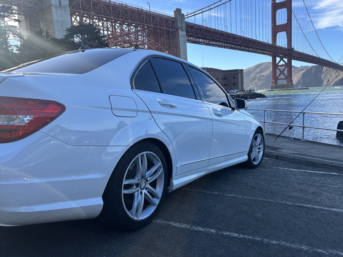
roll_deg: +3.0
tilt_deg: -5.5
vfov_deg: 49.7
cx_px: 179
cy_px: 127
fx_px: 277
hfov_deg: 63.4
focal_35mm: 28
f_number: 1.6
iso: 50
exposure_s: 1/1103
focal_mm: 5.96
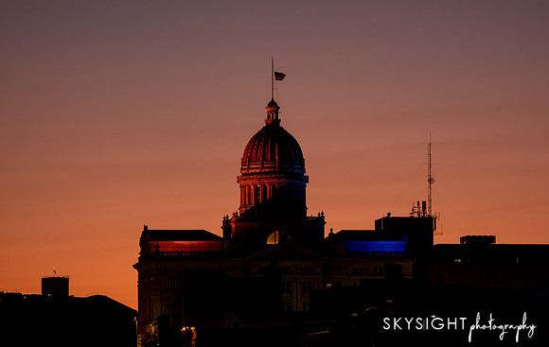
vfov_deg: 5.4
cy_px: 134
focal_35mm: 244
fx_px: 3658
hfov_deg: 8.6
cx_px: 304
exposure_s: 1/50
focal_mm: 100
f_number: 4
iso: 640
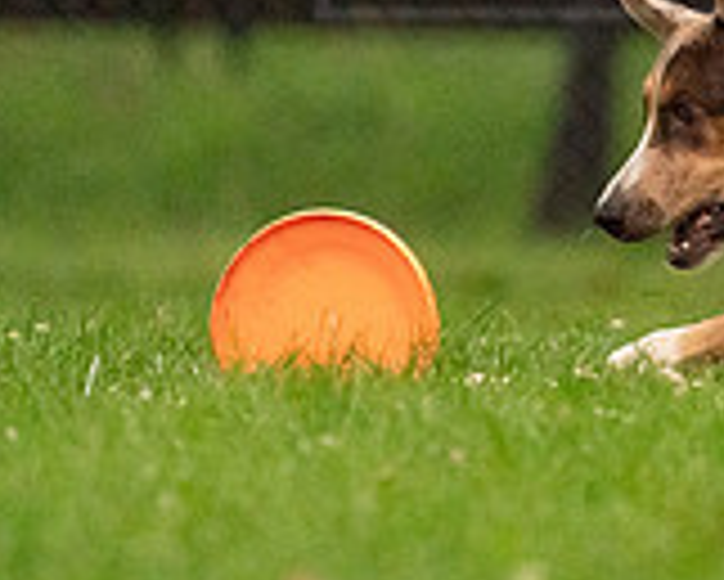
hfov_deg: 1.3
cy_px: -52
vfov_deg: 1.0
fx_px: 33019
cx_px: 746
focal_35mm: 1540
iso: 6400
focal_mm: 456
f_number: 6.3
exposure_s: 1/2000
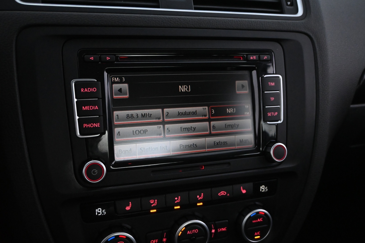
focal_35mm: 37
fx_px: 373
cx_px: 182
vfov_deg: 36.2
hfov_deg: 52.2
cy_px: 122
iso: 6400
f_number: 4.5
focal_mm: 24.5
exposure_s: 1/80
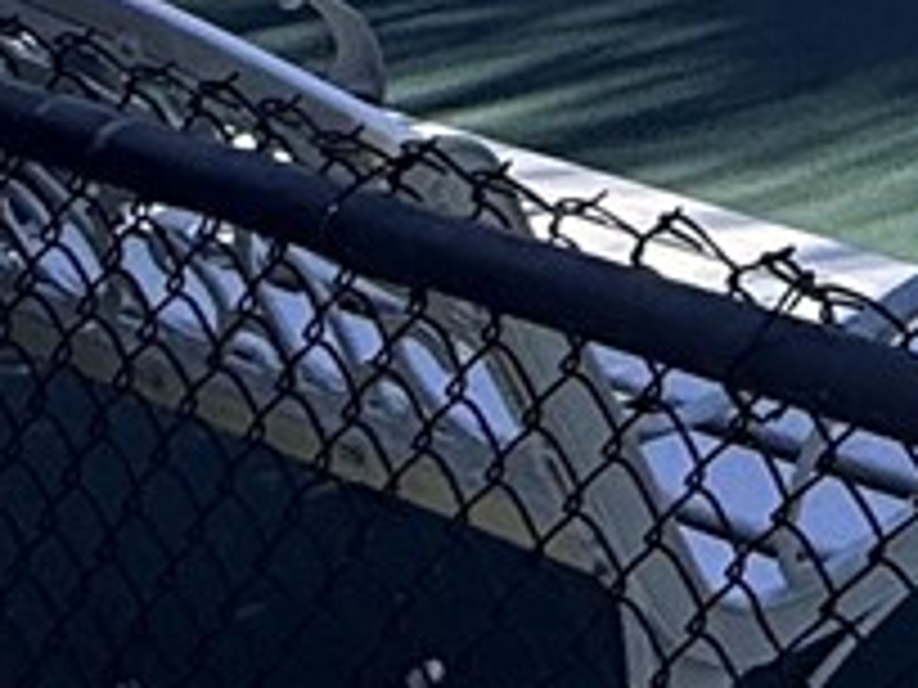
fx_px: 2917
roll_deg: -0.8
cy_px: -769
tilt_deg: -4.5
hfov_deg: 11.9
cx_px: 2570
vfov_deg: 11.8
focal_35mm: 110
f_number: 2.2
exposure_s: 1/1698
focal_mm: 2.22
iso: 50
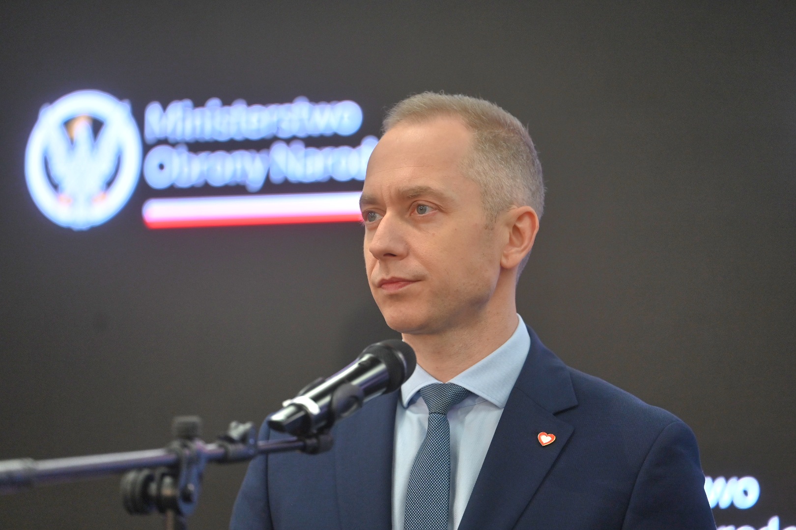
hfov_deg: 11.4
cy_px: 265
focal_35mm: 180
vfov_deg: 7.6
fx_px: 3980
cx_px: 398
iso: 640
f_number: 2.8
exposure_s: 1/200
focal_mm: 180
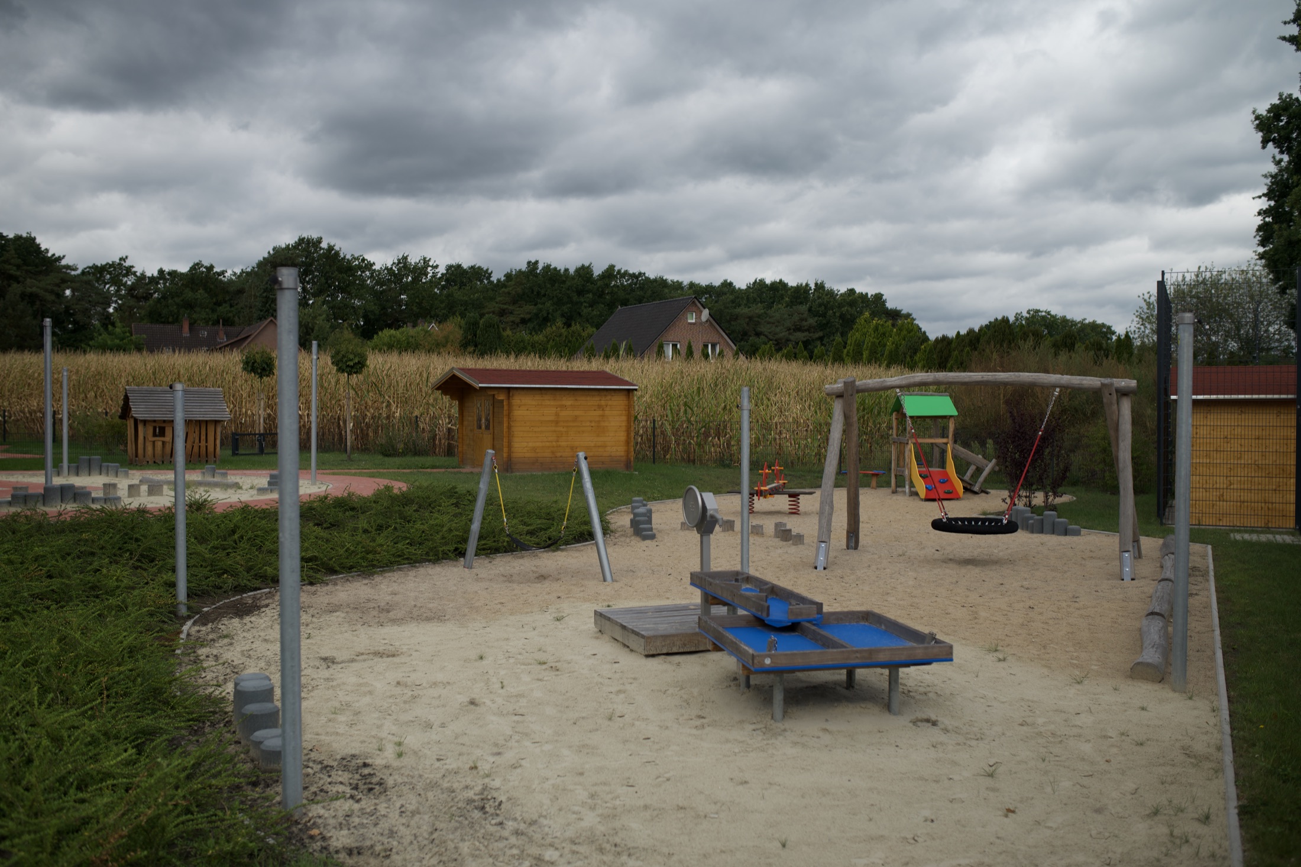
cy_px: 434
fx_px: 1265
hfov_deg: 54.4
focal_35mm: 35
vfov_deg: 37.8
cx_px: 650
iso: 100
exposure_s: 1/250
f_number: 2.2
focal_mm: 35
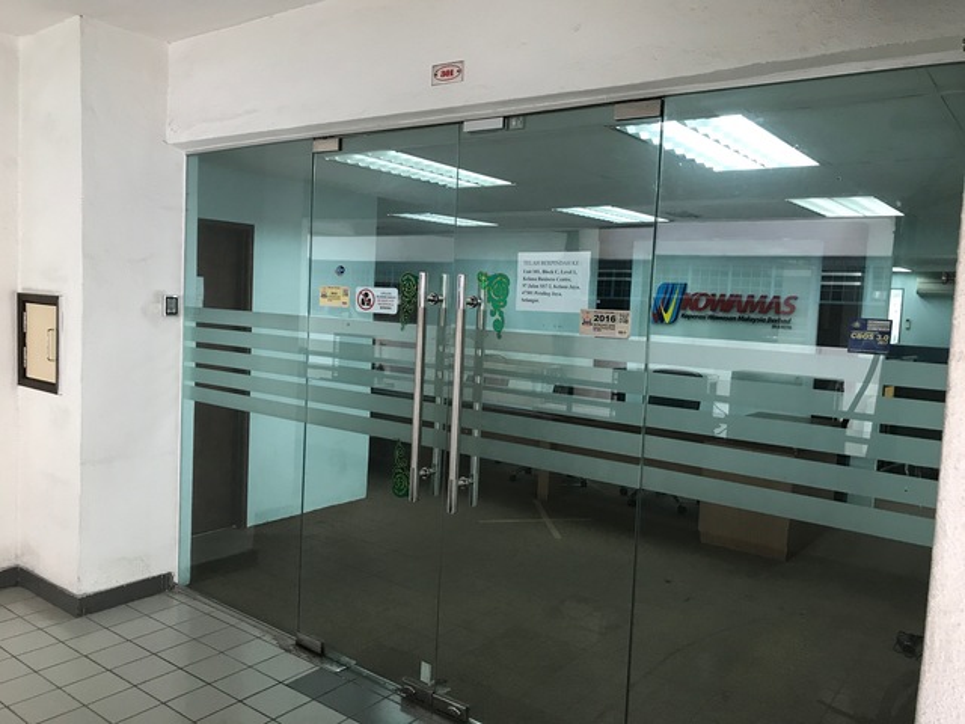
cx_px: 482
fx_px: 781
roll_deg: -1.6
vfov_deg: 49.7
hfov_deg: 63.4
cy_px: 362
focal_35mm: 28
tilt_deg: -4.4
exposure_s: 1/33
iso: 32
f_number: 1.8
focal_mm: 3.99
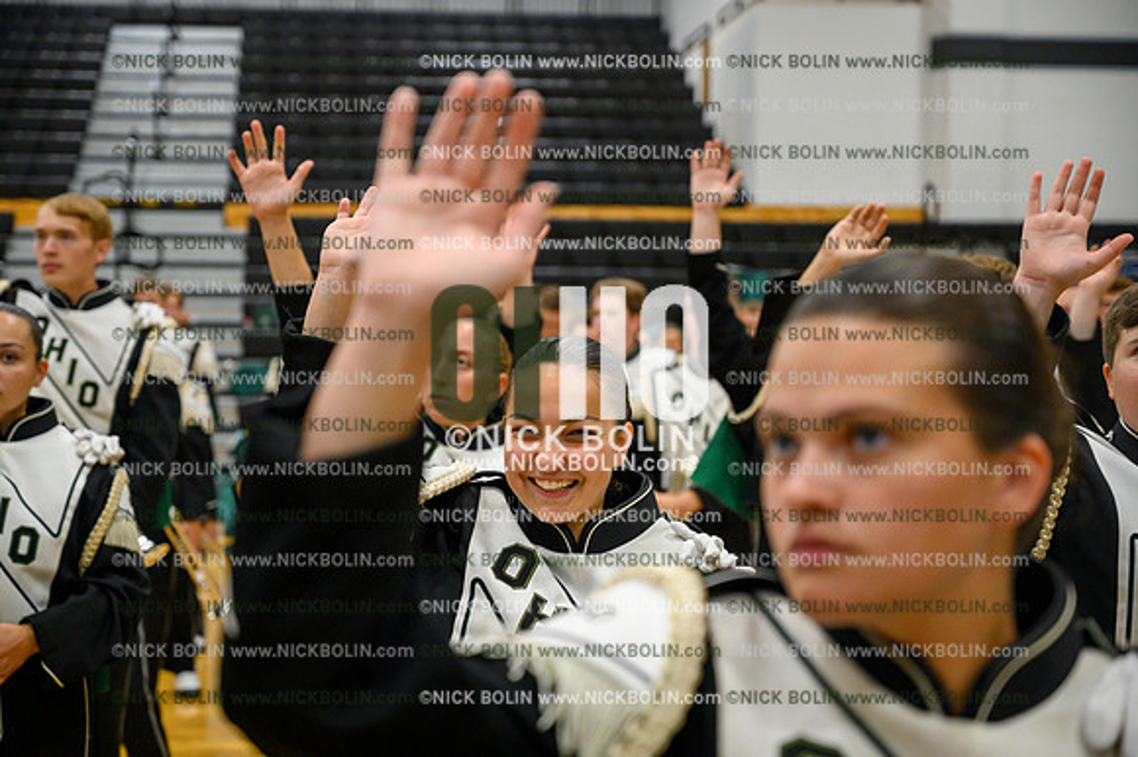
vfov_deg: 19.4
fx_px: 2211
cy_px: 378
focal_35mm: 70
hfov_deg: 28.9
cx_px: 569
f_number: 4
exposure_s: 1/250
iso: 1250
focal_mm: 70
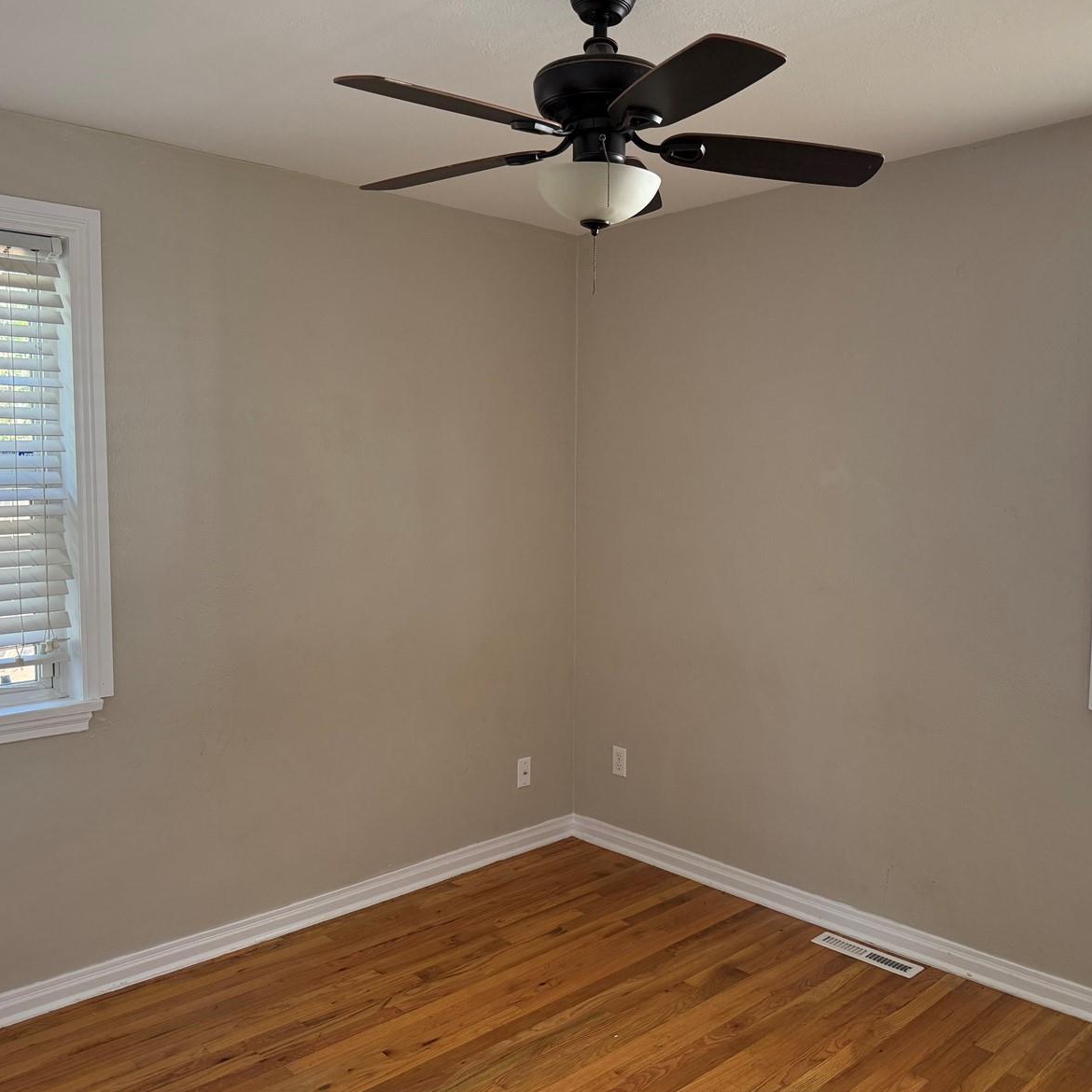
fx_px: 1035
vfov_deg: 55.6
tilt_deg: -4.0
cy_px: 539
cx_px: 544
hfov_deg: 55.6
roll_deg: -0.2
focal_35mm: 29
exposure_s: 1/117
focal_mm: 6.76
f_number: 1.78
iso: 200
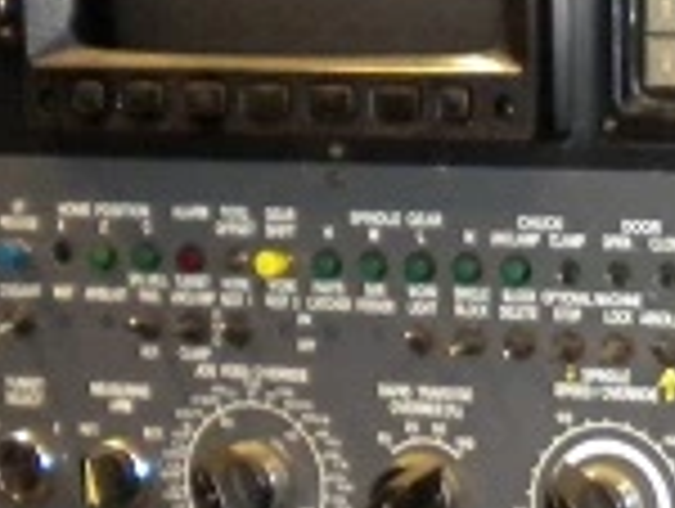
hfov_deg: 13.3
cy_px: 333
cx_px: 1017
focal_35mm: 140
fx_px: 2734
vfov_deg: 10.6
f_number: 3.1
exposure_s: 1/30
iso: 400
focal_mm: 6.3
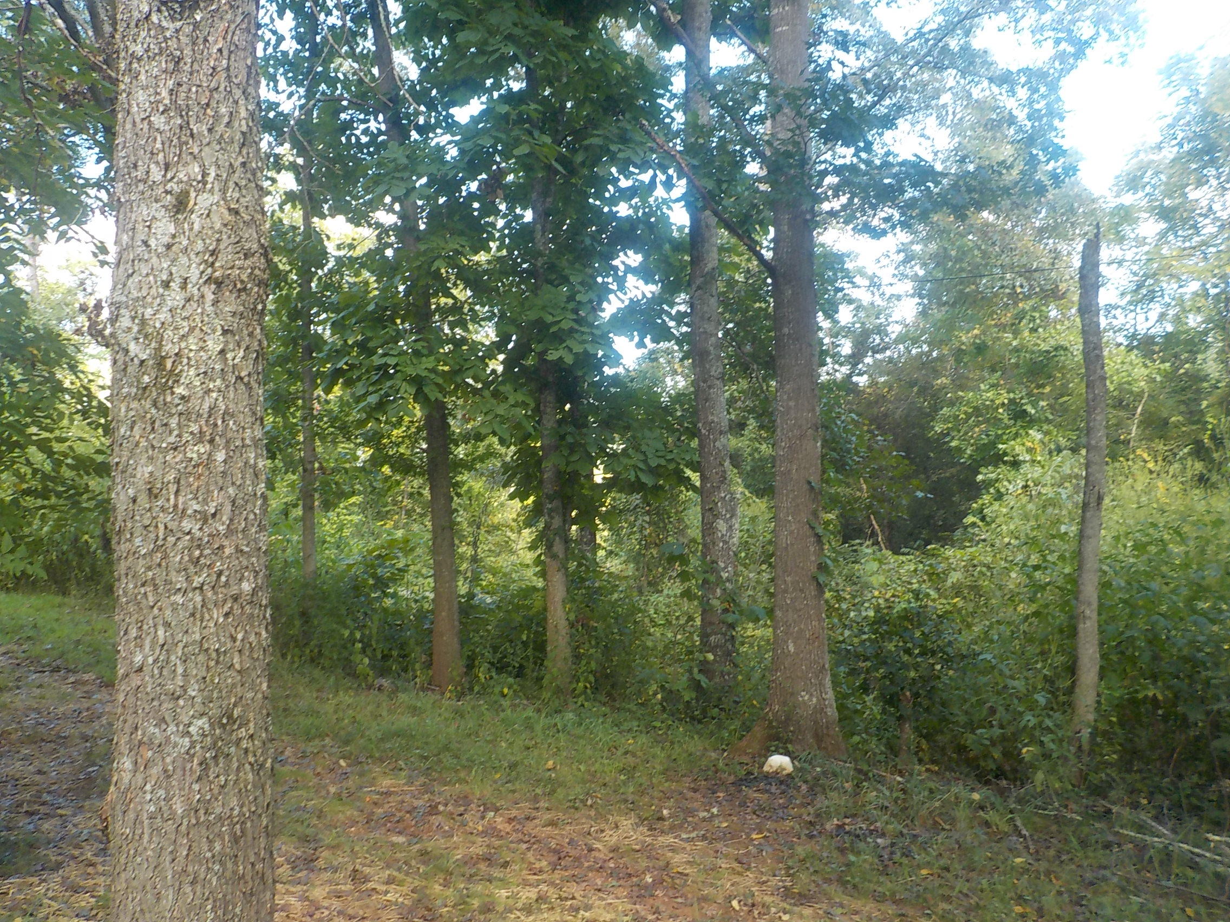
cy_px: 461
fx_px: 1066
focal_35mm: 30
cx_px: 615
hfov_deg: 60.0
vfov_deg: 46.8
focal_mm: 4.1
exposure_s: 1/80
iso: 125
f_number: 3.3
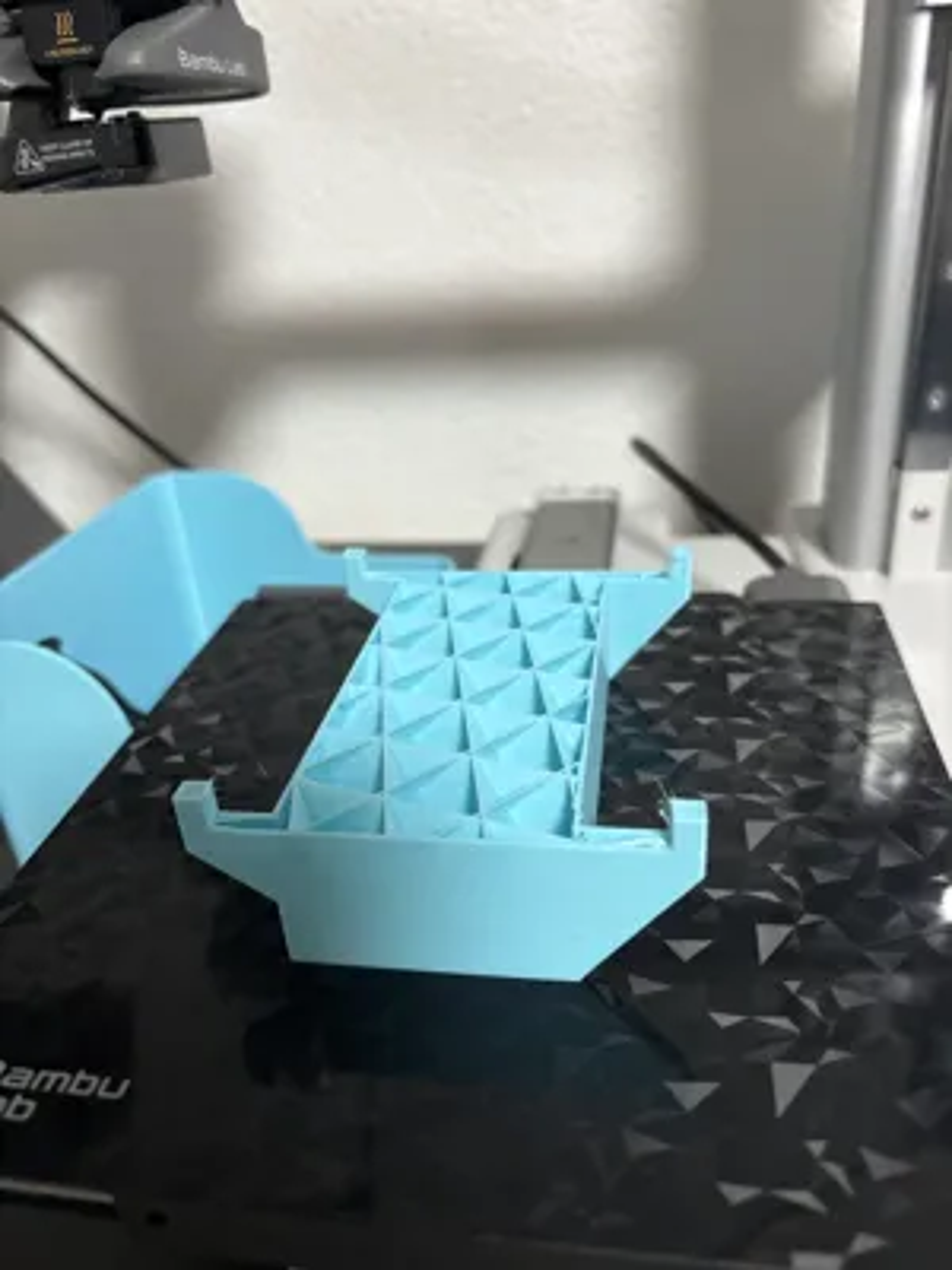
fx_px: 953
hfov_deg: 53.1
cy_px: 635
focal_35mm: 26
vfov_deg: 67.3
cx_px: 476
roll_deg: +4.8
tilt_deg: -27.3
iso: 400
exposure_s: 1/50
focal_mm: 5.96
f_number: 1.6
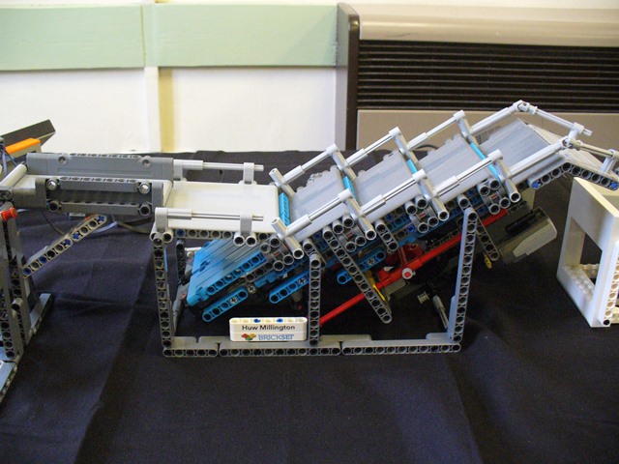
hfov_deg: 50.1
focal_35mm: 37
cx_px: 310
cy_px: 232
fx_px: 662
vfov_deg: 38.7
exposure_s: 1/30
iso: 400
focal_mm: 6.1
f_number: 2.8
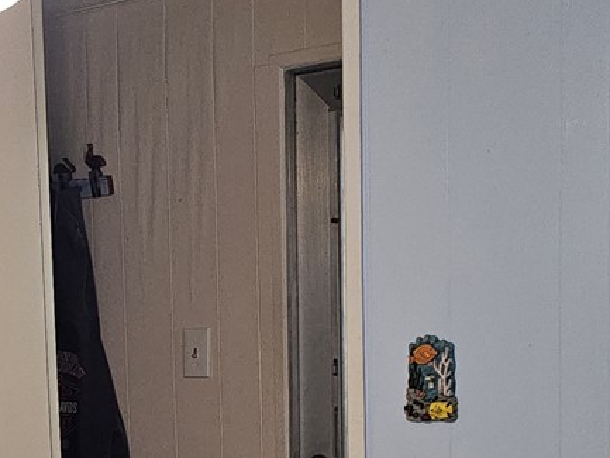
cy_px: 478
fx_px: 1498
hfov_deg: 21.7
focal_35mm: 85
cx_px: -80
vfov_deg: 16.9
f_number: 1.7
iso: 80
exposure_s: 1/60
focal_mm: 6.3
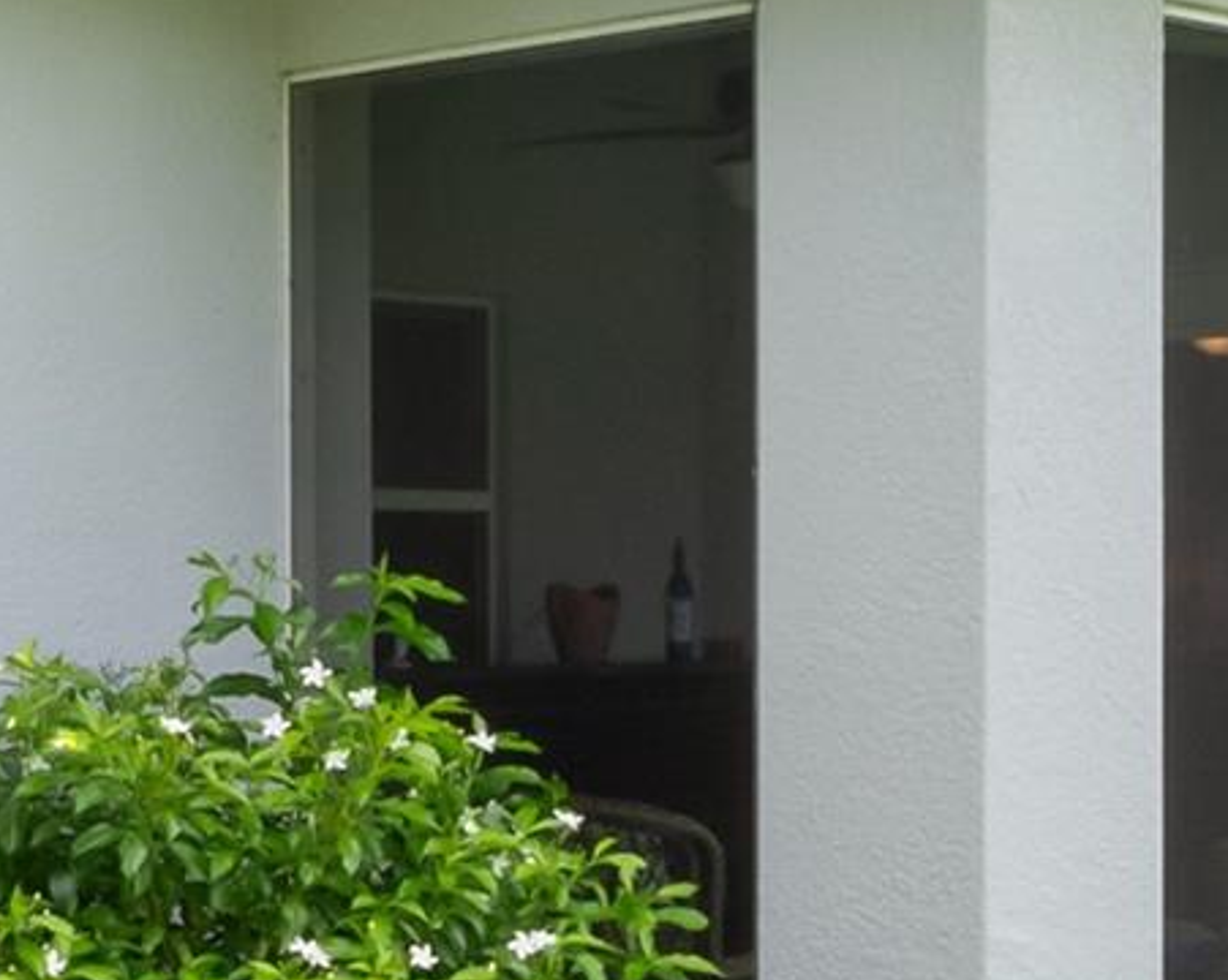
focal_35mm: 90
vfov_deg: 17.0
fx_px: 3268
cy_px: 725
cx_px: 512
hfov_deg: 21.3
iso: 800
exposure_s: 1/125
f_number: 22
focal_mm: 18
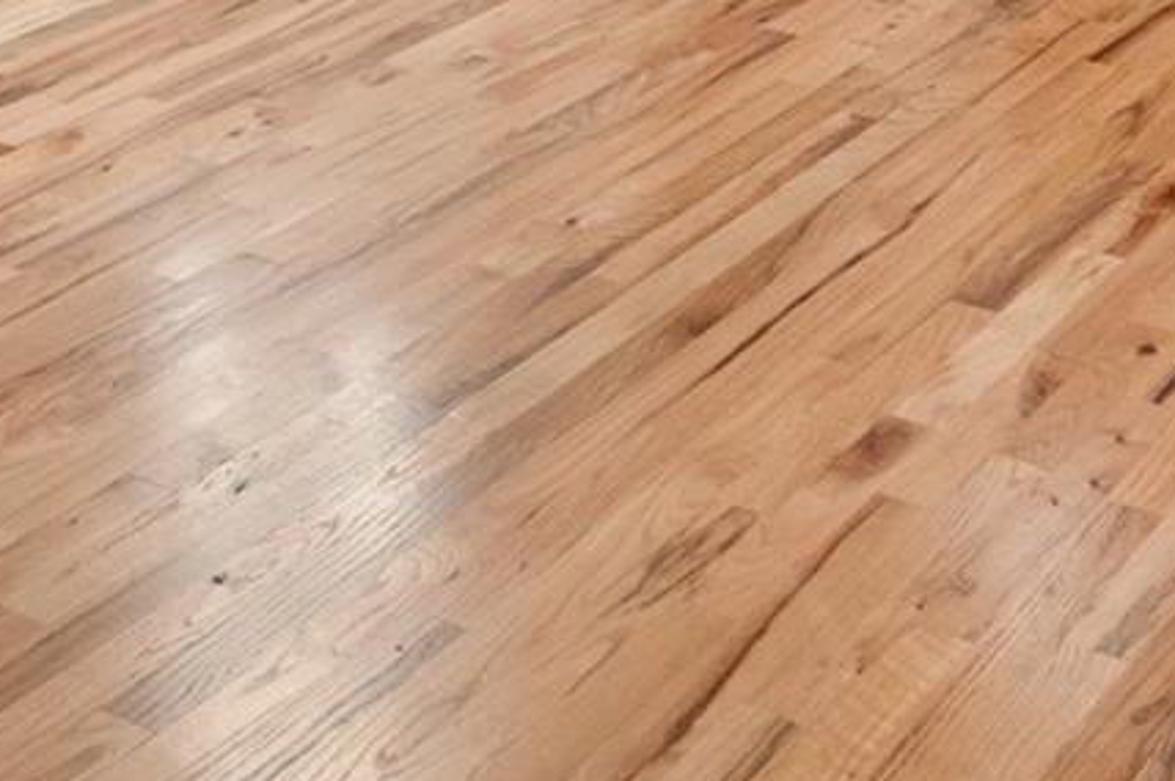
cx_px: 883
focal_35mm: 72
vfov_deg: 15.2
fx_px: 2348
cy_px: -785
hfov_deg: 27.7
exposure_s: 1/30
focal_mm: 10
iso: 640
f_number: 7.1
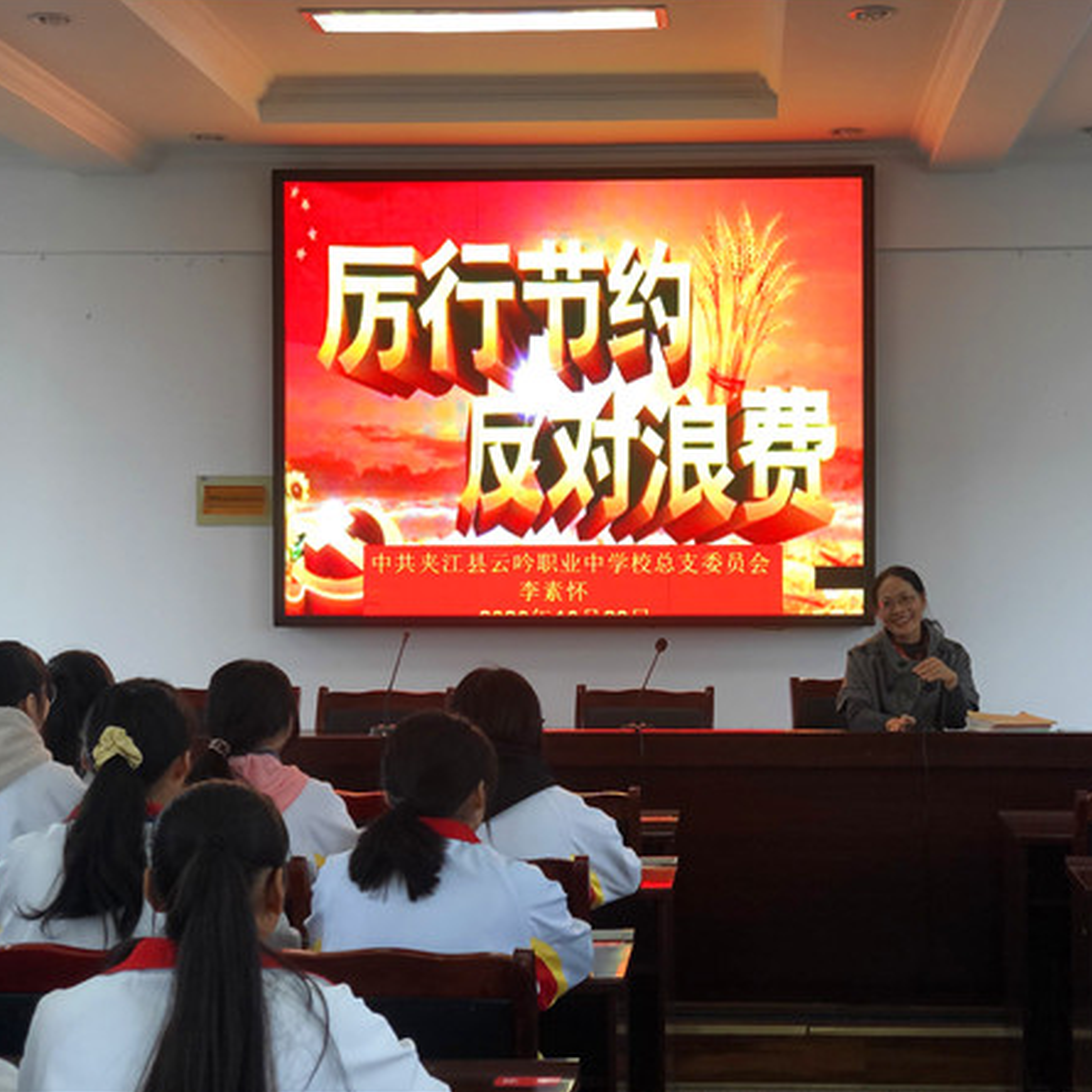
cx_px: 685
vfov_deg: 27.7
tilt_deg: +2.6
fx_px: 2213
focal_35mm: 62
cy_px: 542
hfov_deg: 27.6
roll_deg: +0.6
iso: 32
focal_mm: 6
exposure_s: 1/57
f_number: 2.4
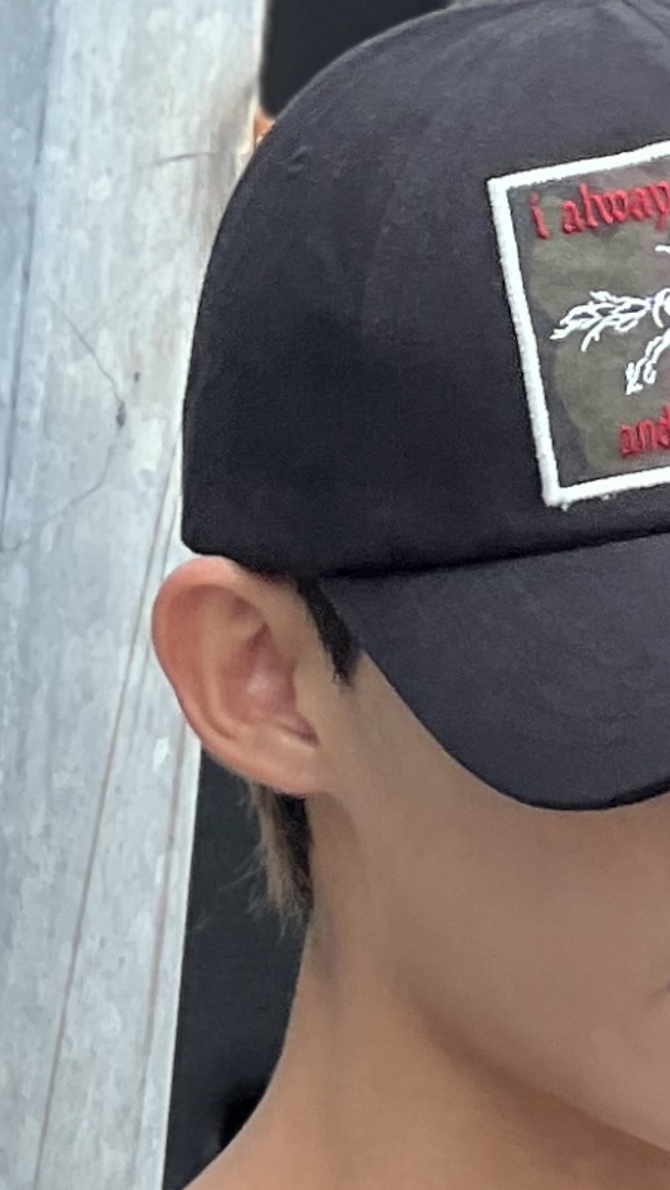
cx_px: 206
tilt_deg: +1.1
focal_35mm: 360
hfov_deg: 3.4
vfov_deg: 5.9
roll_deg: +0.3
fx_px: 11359
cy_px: 2193
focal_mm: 9
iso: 25
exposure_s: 1/177
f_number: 2.8
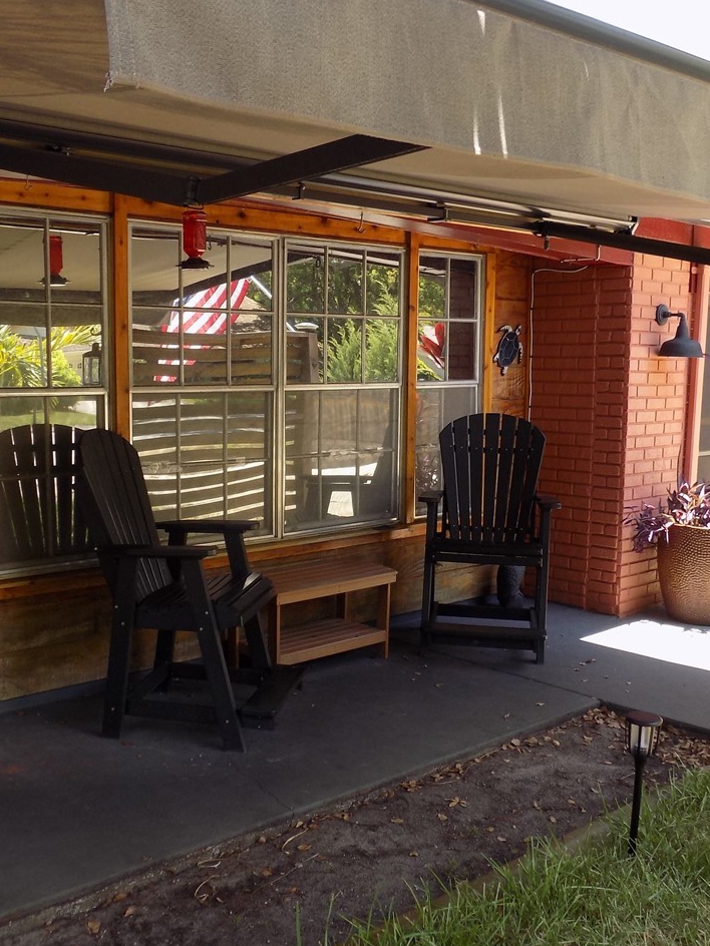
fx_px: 1067
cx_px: 279
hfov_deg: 36.7
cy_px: 516
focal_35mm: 39
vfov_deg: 47.8
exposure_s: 1/100
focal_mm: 4
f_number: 3.1
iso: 80
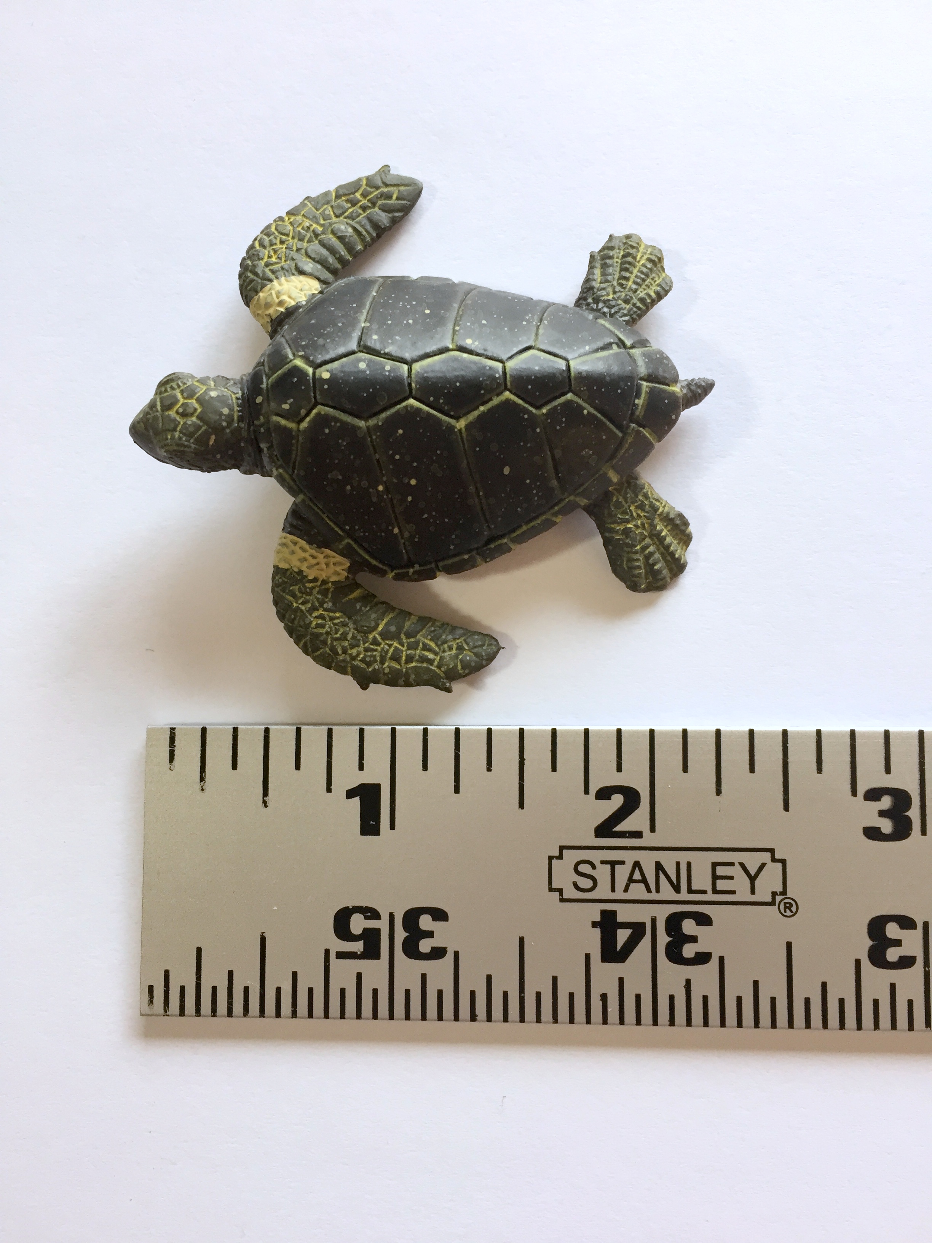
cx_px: 466
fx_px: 1041
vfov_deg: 61.7
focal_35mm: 29
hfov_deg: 48.2
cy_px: 622
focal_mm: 4.15
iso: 32
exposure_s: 1/30
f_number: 2.2
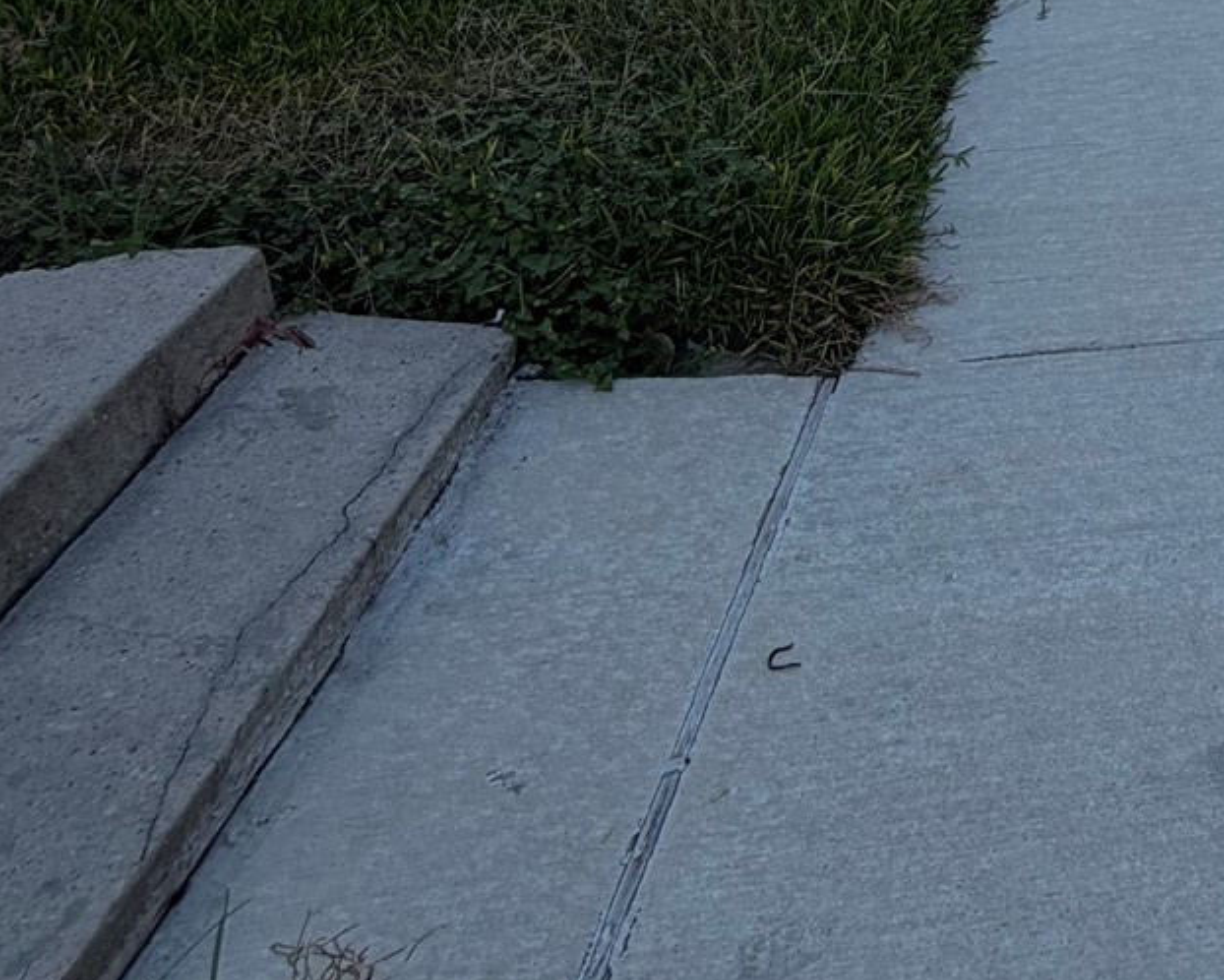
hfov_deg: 33.1
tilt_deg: -12.2
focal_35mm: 45
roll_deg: +0.1
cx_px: 1494
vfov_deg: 28.3
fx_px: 1631
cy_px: -252
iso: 25
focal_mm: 2.22
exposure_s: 1/770
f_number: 2.2
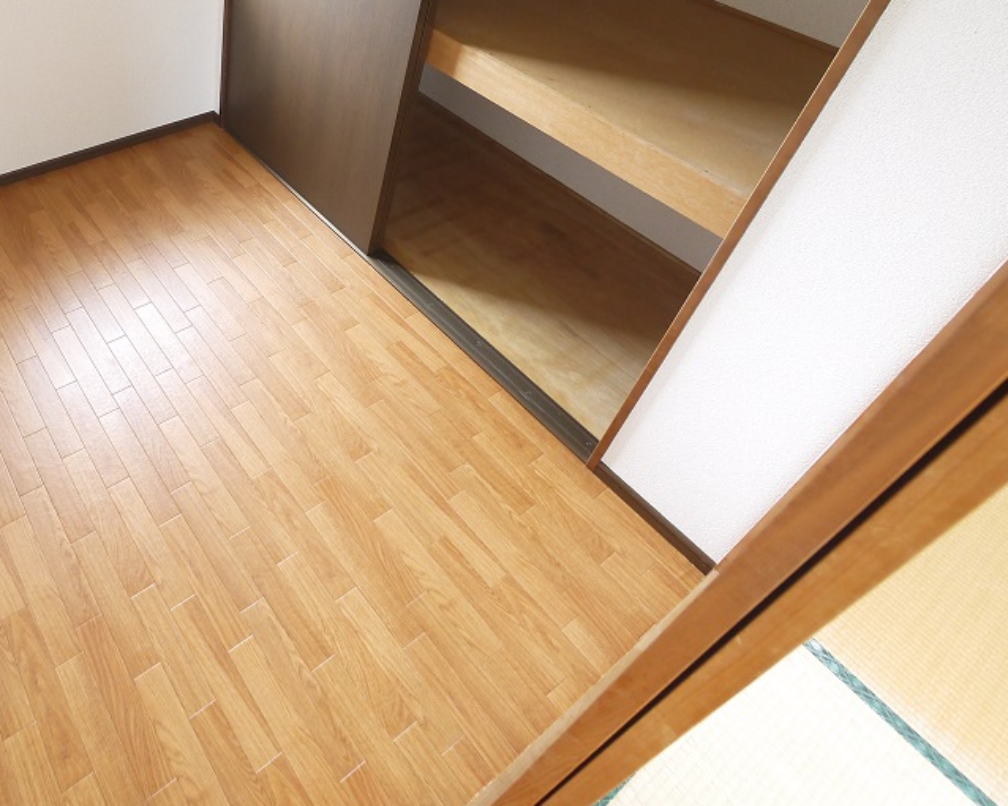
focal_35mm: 24
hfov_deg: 64.6
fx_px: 716
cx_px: 215
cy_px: 171
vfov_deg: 55.0
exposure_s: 1/60
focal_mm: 7
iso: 500
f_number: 4
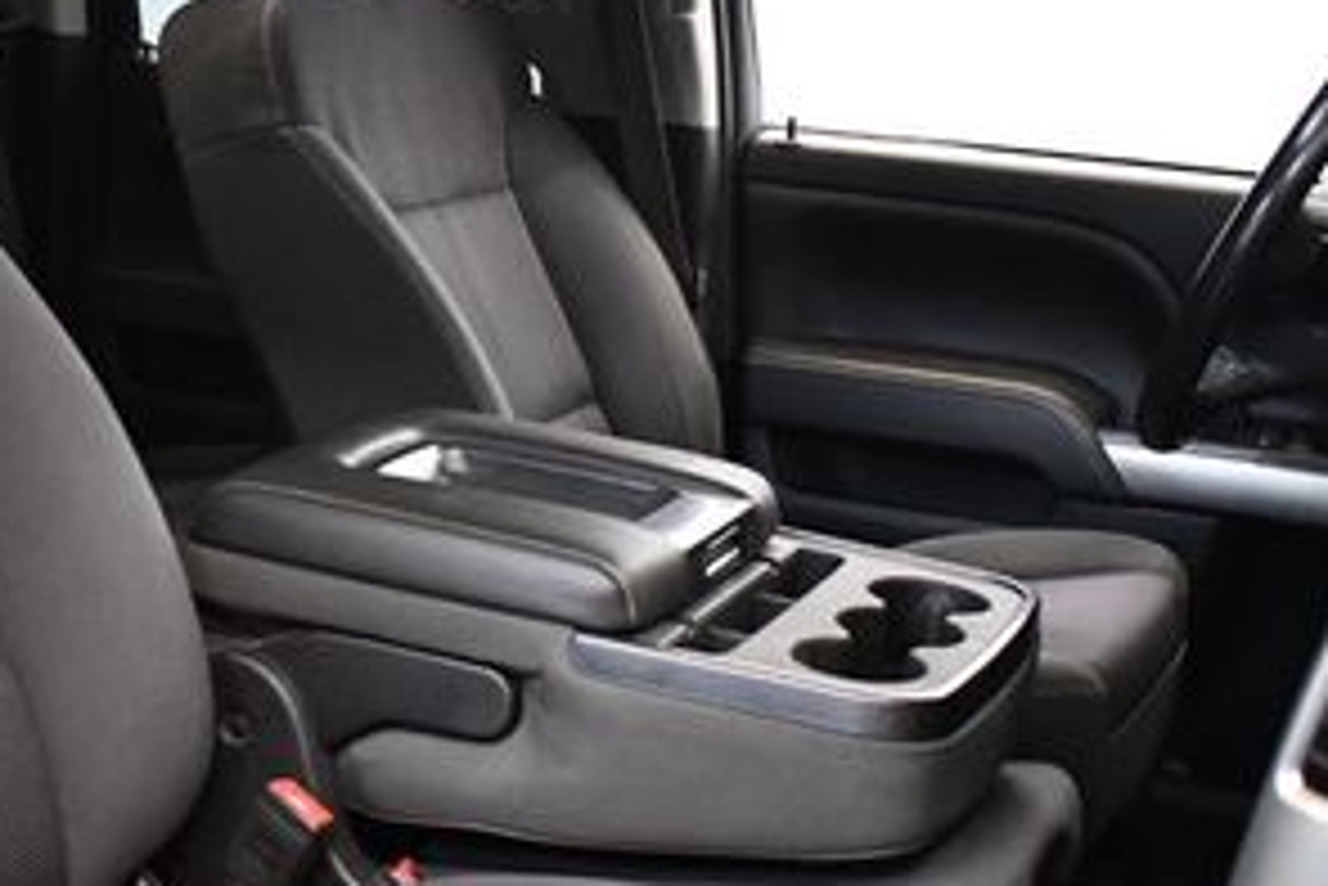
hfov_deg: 30.2
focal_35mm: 65
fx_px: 2399
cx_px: 261
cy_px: 468
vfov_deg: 20.9
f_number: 3.8
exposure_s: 1/80
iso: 3200
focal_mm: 20
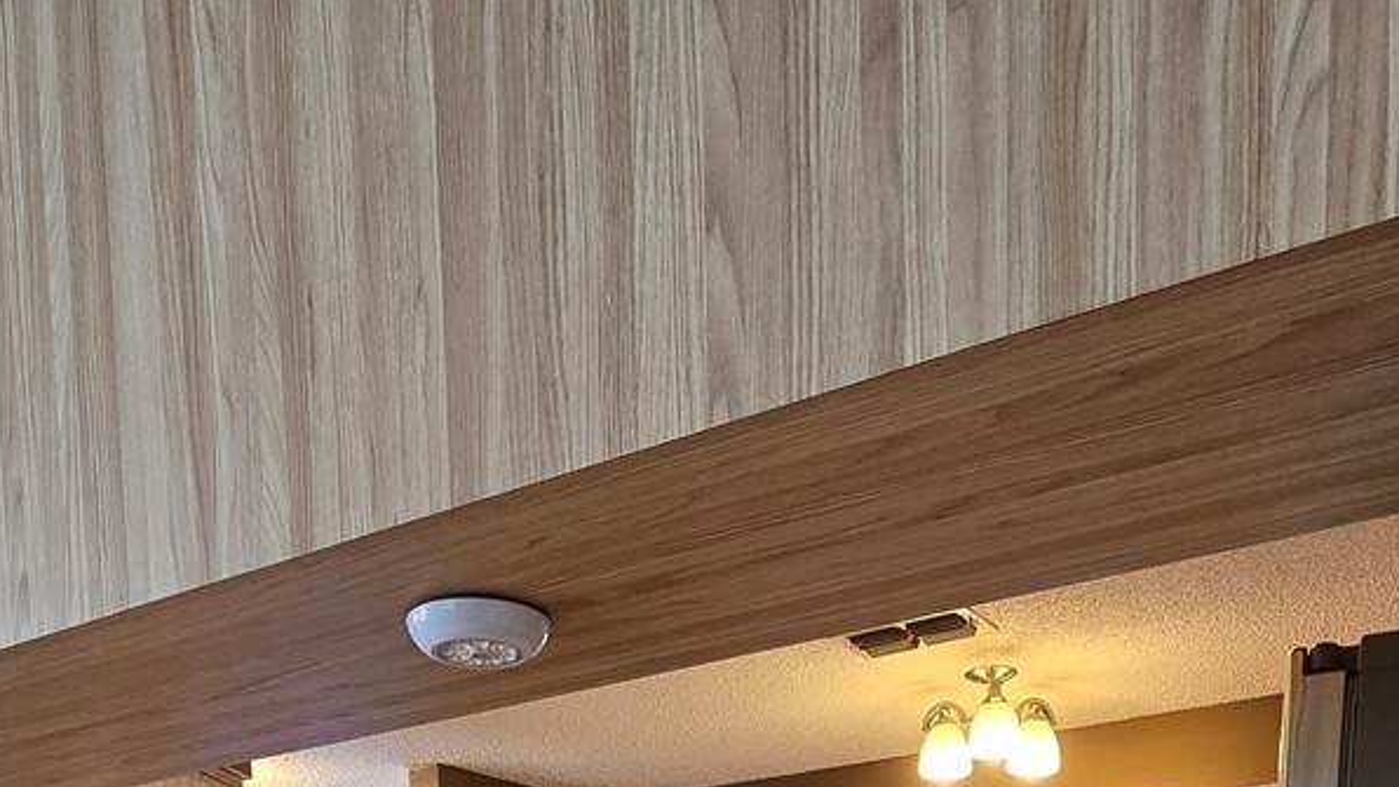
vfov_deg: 22.5
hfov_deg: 52.7
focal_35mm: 38
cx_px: 768
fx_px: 1409
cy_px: 1313
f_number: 2.2
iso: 200
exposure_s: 1/60
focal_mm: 2.2
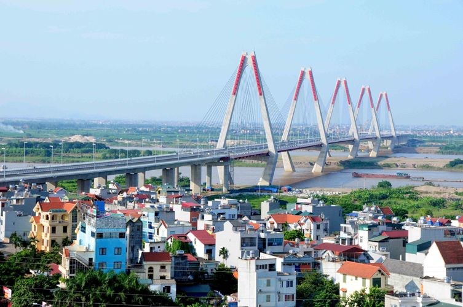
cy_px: 154
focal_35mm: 93
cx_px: 232
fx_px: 1195
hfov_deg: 21.9
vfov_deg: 14.7
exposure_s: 1/400
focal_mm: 62
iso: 640
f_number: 11
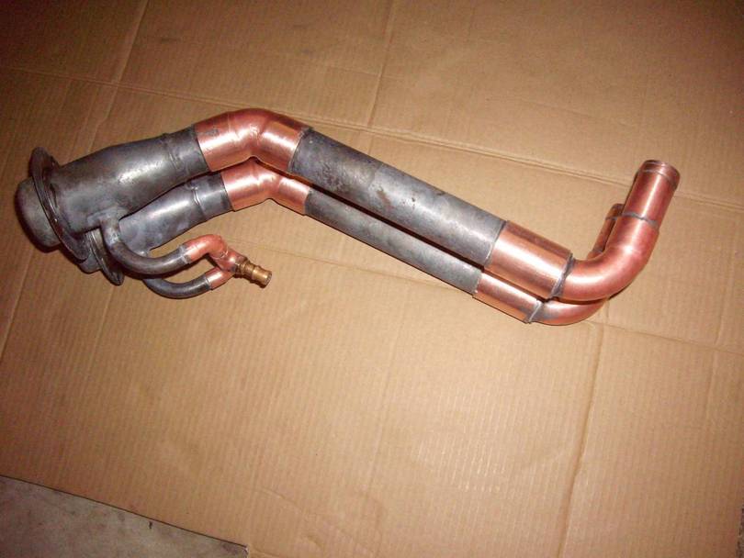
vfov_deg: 37.7
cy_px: 279
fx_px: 817
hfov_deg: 49.0
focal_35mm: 38
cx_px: 372
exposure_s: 1/40
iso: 400
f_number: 2.7
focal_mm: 6.2
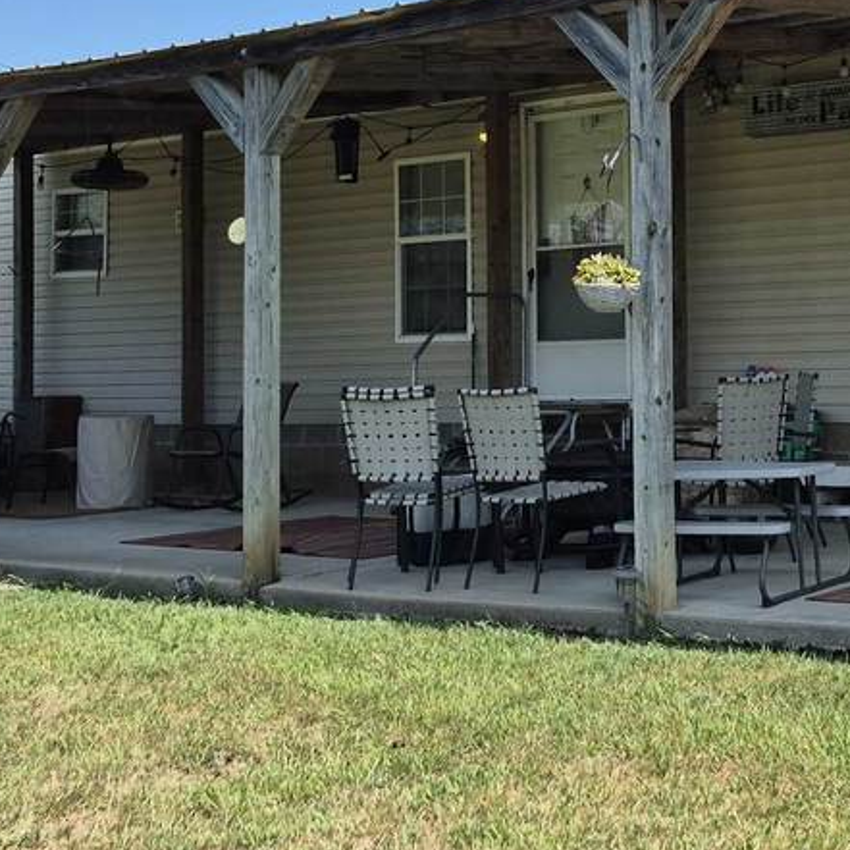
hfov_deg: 27.8
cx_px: 802
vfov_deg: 28.7
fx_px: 1639
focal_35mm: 59
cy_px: 220
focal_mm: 5.4
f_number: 1.8
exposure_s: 1/1292
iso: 25
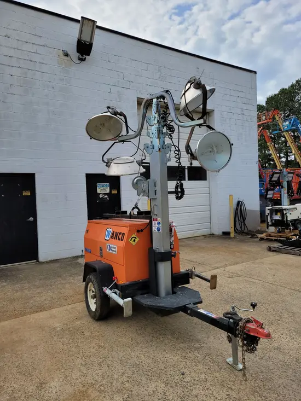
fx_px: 301
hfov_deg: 53.1
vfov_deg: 67.3
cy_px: 200
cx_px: 150
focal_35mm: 26
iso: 40
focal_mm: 5.4
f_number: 1.8
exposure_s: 1/2071
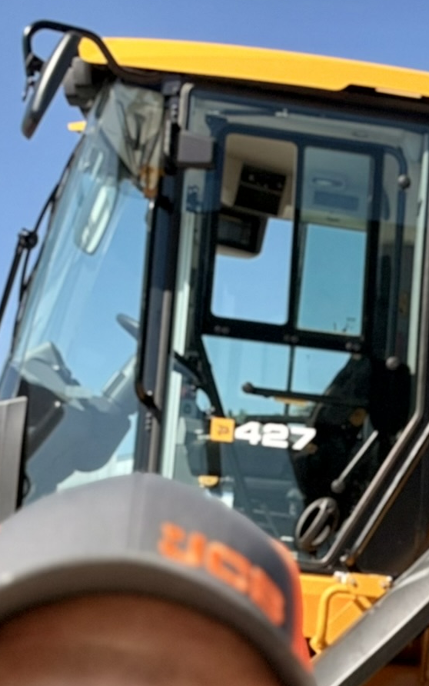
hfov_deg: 17.3
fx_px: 1365
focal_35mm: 73
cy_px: 579
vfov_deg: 27.5
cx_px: 457
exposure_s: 1/1541
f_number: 1.9
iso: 40
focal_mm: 2.69
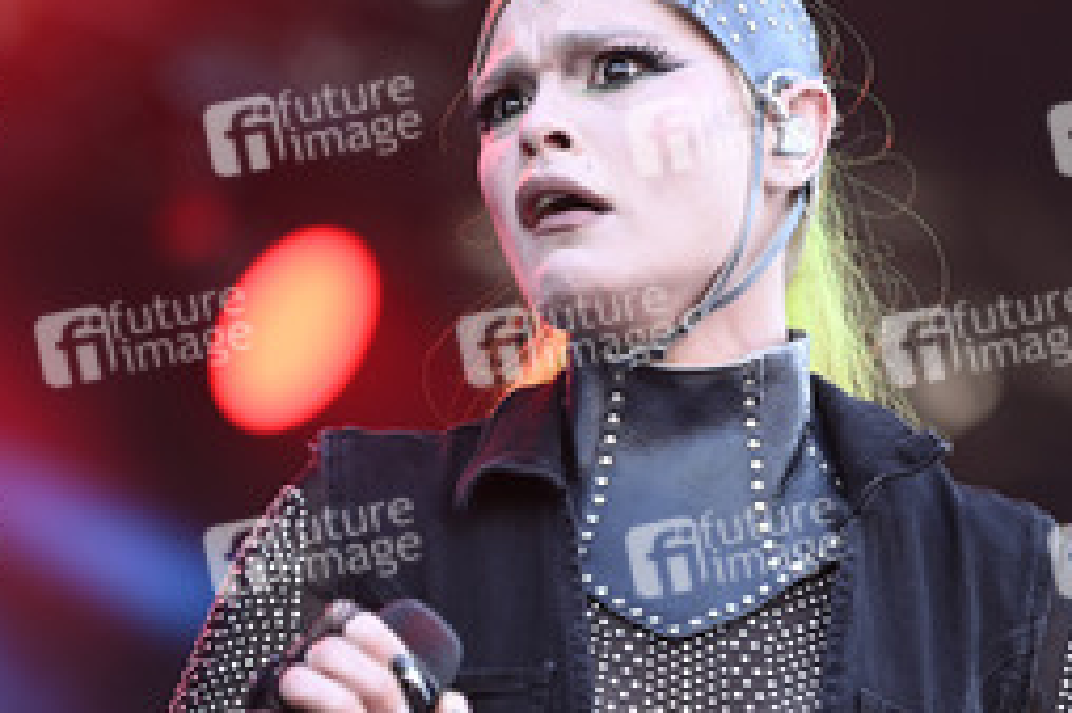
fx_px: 6338
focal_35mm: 213
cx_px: 623
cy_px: 443
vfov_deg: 6.4
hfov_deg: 9.7
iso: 320
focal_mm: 120
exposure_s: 1/400
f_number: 2.8
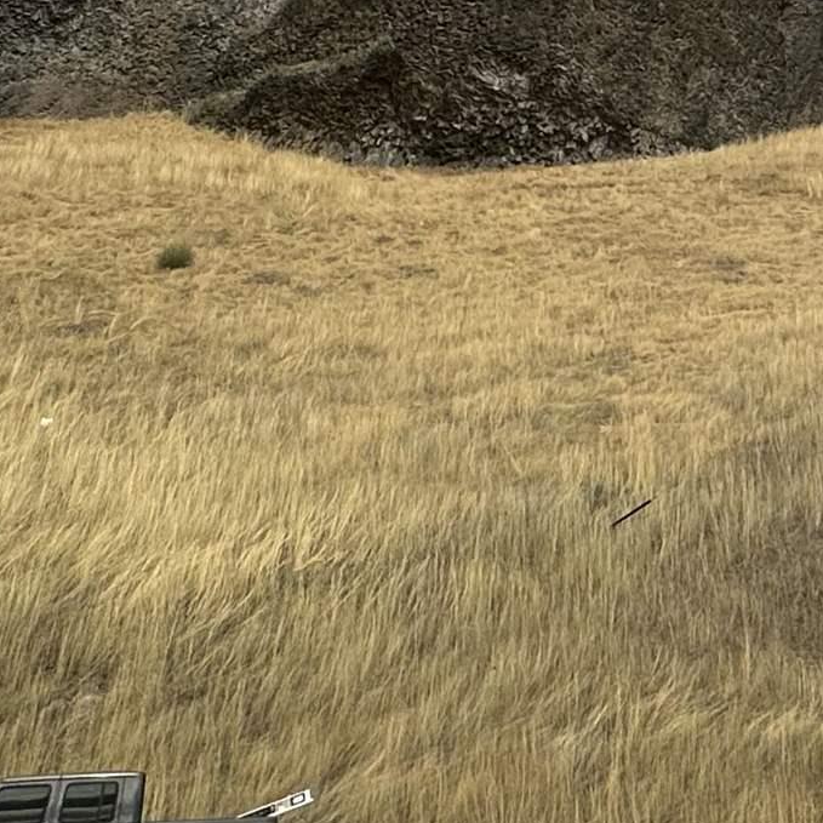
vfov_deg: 26.2
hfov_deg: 28.6
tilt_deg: +38.9
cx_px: 825
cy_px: -236
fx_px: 1506
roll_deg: +2.6
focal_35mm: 56
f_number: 2.2
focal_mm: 2.22
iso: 50
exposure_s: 1/3401
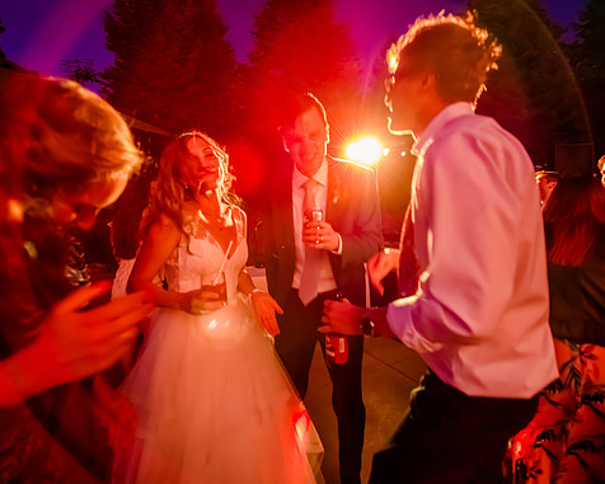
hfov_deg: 93.0
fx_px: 287
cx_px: 287
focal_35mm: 16
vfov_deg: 80.4
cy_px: 242
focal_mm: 14
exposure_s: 1/80
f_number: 2.8
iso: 8000
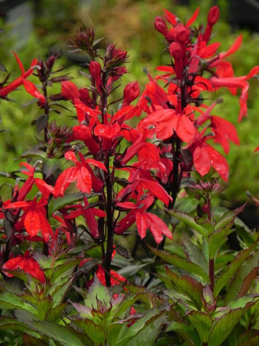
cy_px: 173
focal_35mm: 425
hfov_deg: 3.5
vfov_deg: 4.7
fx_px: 4240
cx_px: 130
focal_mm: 75.7
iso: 160
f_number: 5
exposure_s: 1/80
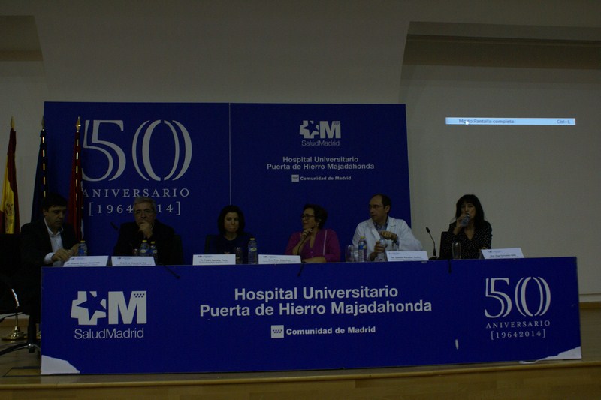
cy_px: 200
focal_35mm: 36
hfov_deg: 53.1
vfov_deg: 36.9
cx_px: 300
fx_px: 601
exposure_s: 1/20
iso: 400
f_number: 4.5
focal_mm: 24
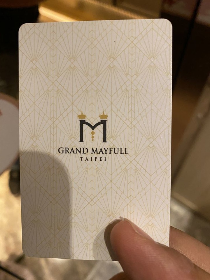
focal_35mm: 26
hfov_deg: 53.1
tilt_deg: -49.8
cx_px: 105
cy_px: 140
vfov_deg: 67.3
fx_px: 210
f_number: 1.8
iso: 400
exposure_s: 1/60
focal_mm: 4.25
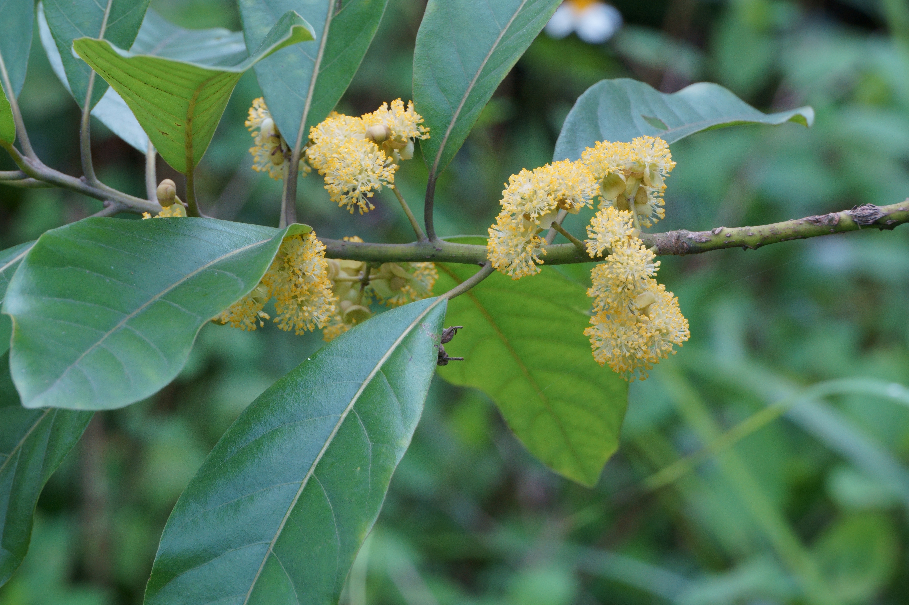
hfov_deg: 6.5
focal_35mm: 315
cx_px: 454
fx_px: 7950
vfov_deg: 4.4
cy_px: 302
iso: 400
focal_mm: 210
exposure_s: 1/160
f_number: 11
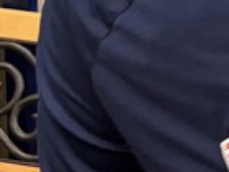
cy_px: 33
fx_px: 1269
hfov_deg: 8.5
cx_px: 710
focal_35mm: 192
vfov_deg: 7.7
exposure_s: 1/60
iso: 200
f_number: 1.6
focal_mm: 5.96
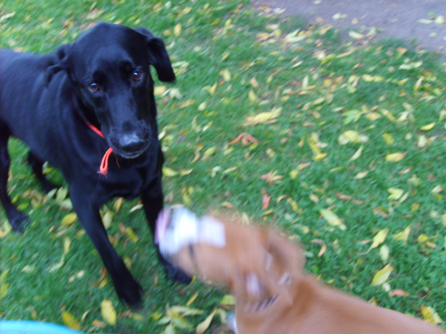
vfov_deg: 40.7
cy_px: 167
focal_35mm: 35
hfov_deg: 52.6
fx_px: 451
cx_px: 223
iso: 140
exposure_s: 1/30
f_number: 2.8
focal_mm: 5.8
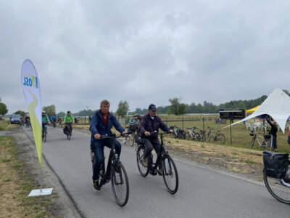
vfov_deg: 53.1
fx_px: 218
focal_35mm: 26
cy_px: 109
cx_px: 145
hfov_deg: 67.3
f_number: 1.8
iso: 32
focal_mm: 4.2
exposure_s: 1/2105
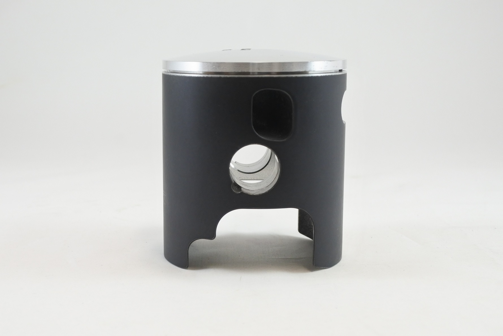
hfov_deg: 47.4
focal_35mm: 41
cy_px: 168
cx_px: 252
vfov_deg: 32.6
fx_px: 573
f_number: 4.2
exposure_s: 1/125
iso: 450
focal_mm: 15.3
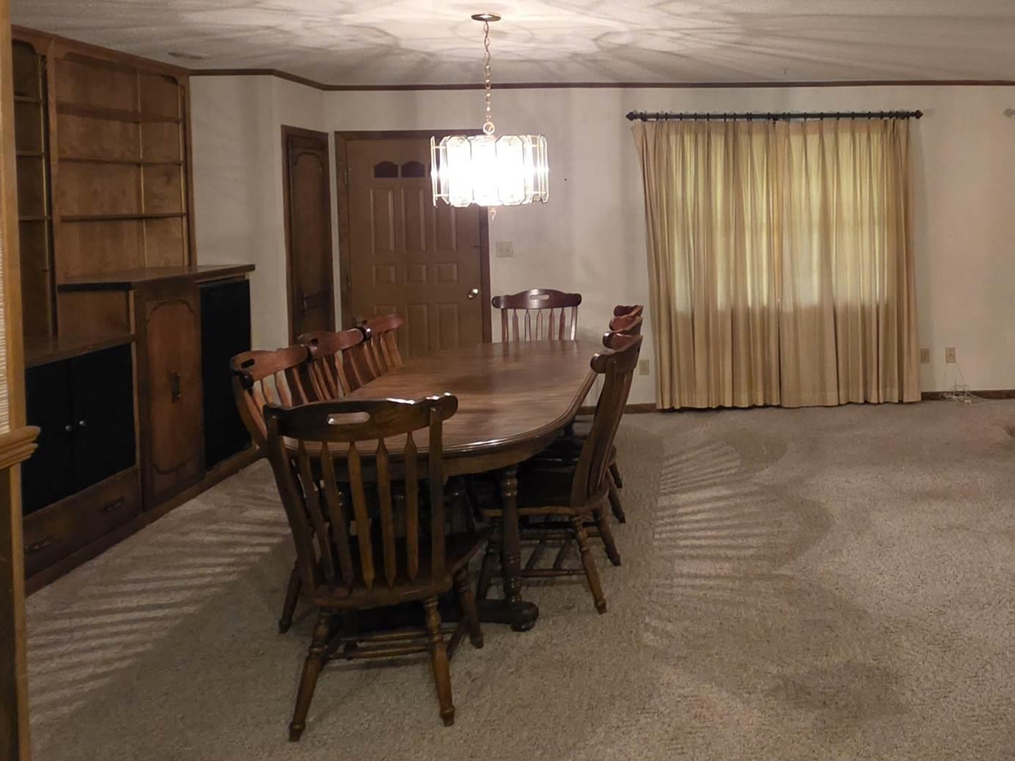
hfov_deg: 57.7
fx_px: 850
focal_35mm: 29
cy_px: 225
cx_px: 789
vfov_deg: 47.1
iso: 500
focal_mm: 2.2
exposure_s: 1/60
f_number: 1.9
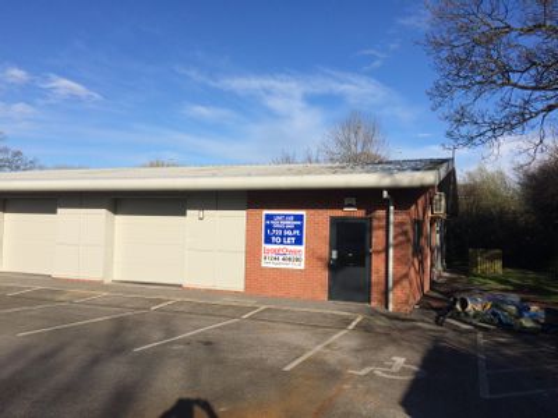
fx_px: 467
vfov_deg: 48.2
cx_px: 279
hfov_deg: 61.7
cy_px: 209
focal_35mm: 29
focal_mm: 4.15
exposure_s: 1/2933
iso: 32
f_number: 2.2
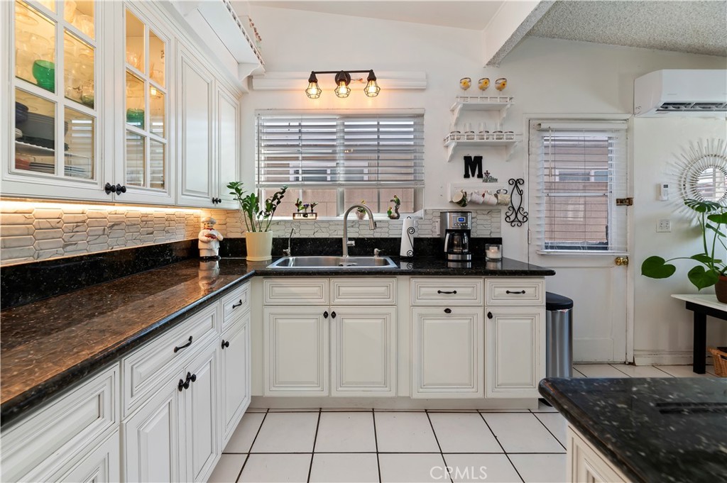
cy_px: 242
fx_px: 282
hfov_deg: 104.3
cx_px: 364
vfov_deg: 81.1
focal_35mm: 14
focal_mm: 14
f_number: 10
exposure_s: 1/20
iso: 500
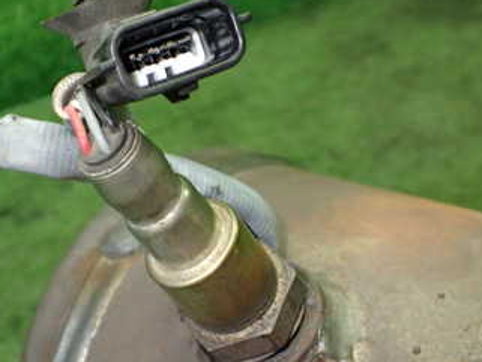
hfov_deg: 34.1
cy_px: 210
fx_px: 780
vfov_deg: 26.1
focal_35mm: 56
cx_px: 174
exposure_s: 1/125
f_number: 2.3
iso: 640
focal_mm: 5.4
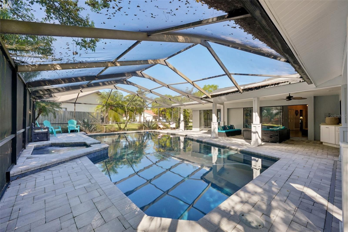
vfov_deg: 81.2
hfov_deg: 104.3
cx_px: 174
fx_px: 135
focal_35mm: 14
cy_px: 116
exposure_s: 1/500
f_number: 8
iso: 800
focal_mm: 14
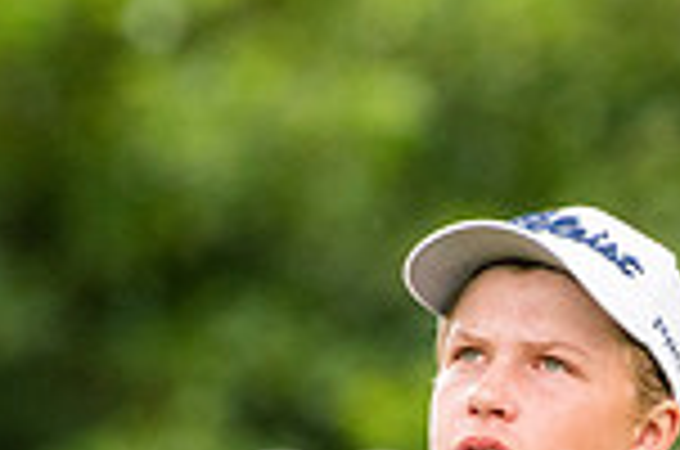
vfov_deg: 0.6
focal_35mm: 2370
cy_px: 781
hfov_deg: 0.9
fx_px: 44672
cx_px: 815
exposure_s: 1/1250
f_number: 5.6
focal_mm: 410
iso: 1600
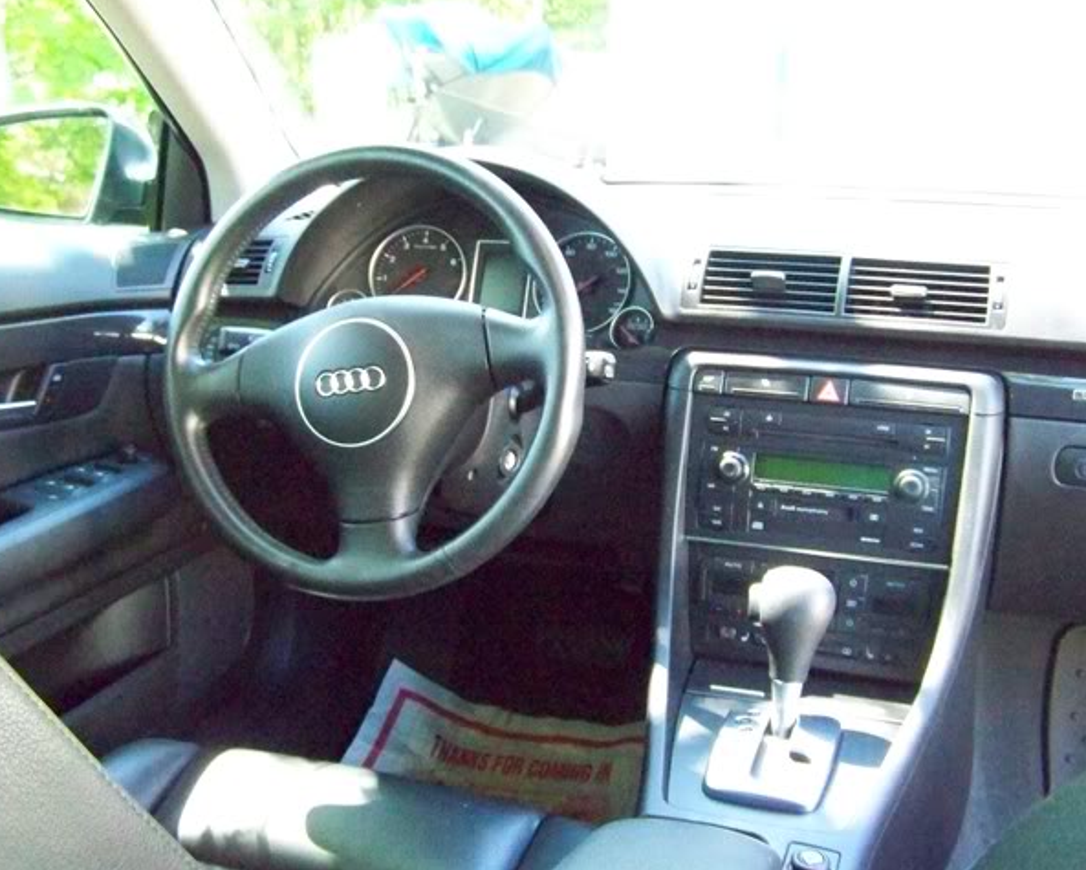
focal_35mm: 40
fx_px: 1286
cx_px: 504
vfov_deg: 37.4
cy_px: 434
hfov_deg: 45.7
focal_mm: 6.3
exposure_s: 1/125
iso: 1600
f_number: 2.8
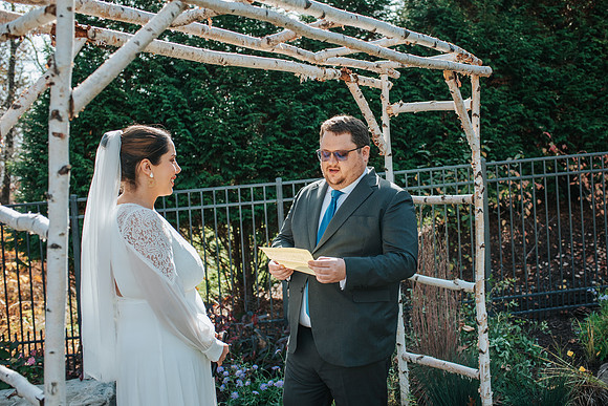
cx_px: 322
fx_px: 626
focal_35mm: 37
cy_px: 191
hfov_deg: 51.8
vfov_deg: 35.9
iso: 500
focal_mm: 35
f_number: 3.5
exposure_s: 1/1250
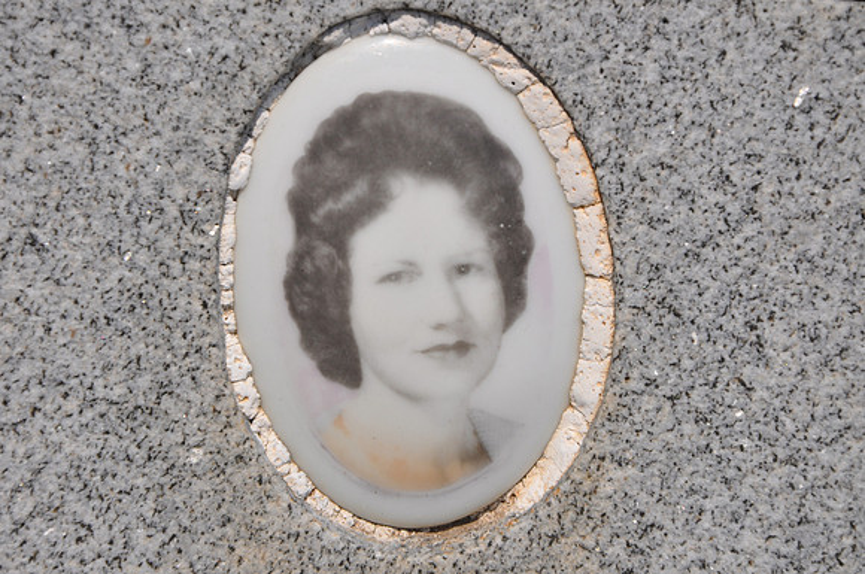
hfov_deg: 13.1
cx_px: 432
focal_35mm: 158
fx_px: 3779
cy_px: 287
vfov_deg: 8.7
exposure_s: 1/500
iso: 200
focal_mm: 105
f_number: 11
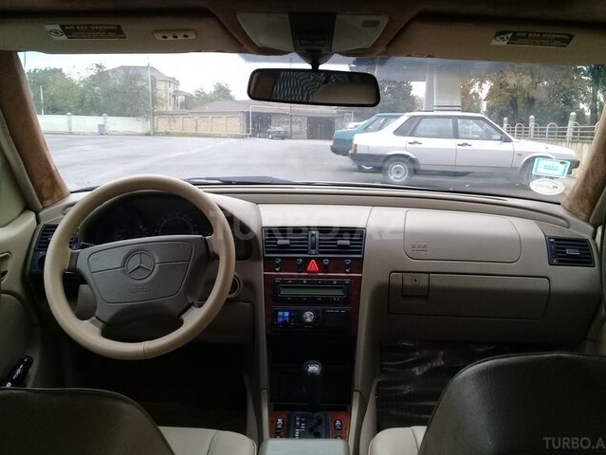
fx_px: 561
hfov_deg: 56.8
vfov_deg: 44.2
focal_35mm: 32
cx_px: 306
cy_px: 225
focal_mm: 3.3
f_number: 2.2
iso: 64
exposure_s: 1/100
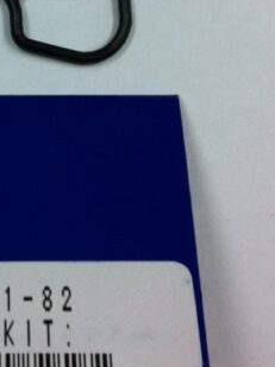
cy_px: 31
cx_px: -11
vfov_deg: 16.7
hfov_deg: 12.6
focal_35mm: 116
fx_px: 1231
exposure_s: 1/40
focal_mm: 3.85
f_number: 2.8
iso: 80
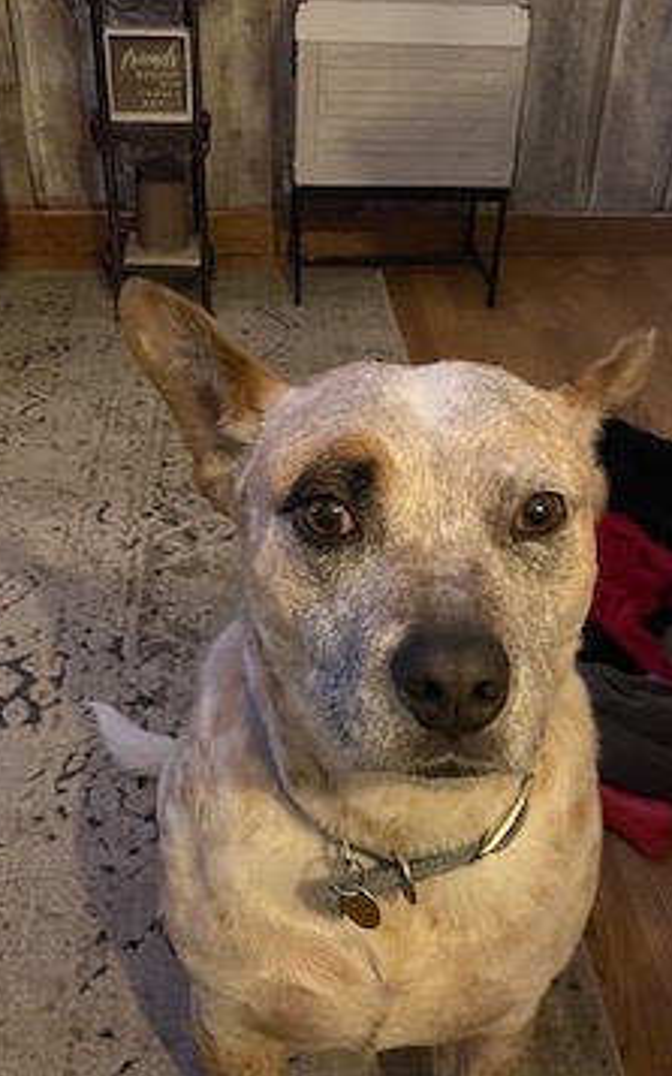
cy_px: 553
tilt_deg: -33.4
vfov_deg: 54.0
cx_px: 310
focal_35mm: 36
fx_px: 1055
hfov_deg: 35.3
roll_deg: -0.5
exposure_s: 1/30
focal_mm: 4.25
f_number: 1.8
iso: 1000
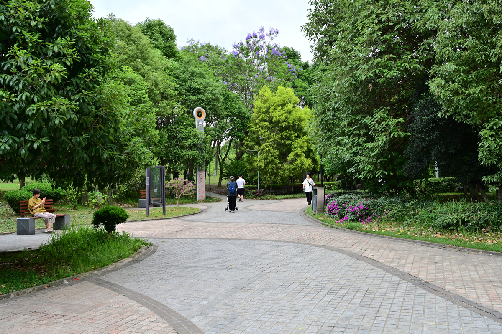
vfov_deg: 38.9
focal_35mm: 34
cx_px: 251
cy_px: 167
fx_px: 474
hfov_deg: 55.8
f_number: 8
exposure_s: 1/125
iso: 800
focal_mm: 34
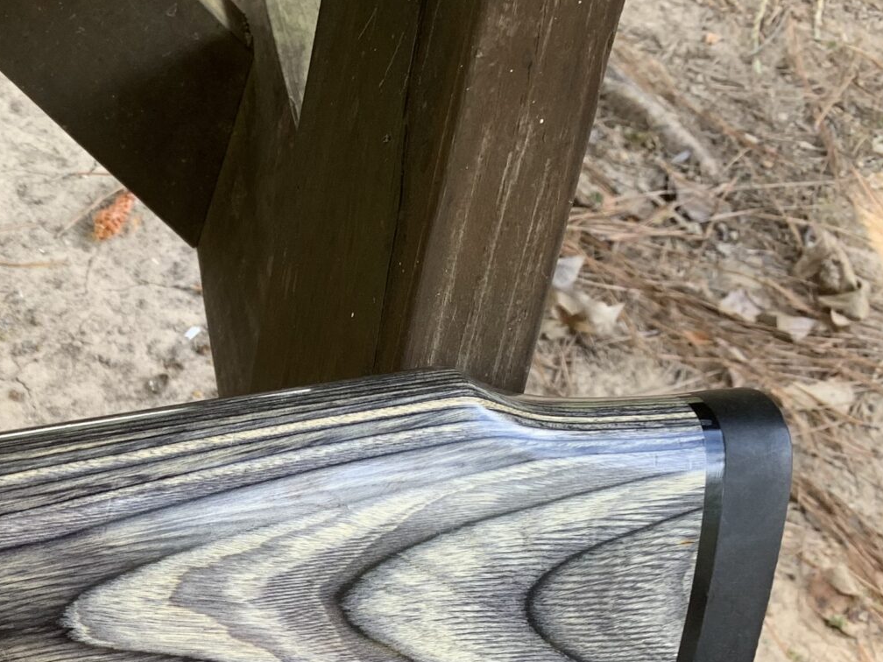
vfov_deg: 21.9
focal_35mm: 66
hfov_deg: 25.7
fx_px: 1684
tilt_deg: -51.8
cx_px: -230
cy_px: 541
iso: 40
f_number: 1.8
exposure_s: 1/122
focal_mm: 4.25
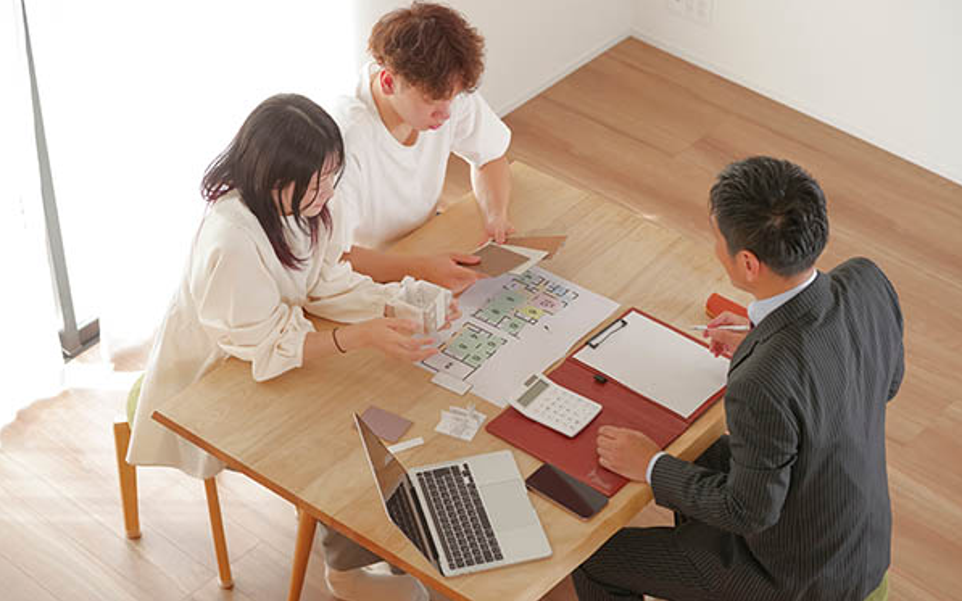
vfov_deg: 15.4
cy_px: 293
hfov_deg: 24.4
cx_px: 482
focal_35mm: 85
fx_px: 2228
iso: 400
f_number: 4.5
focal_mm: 83
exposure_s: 1/200
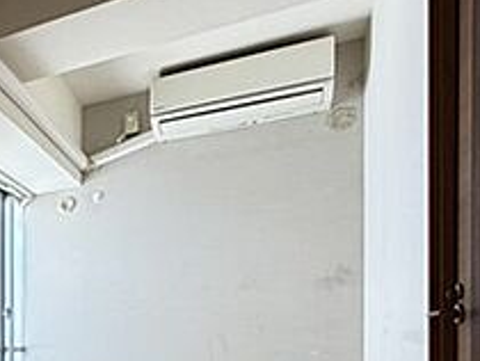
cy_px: 354
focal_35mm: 40
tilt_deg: +1.1
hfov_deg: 36.0
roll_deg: +0.9
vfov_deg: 33.2
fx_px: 555
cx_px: -101
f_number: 2.2
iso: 320
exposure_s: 1/90
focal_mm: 2.22
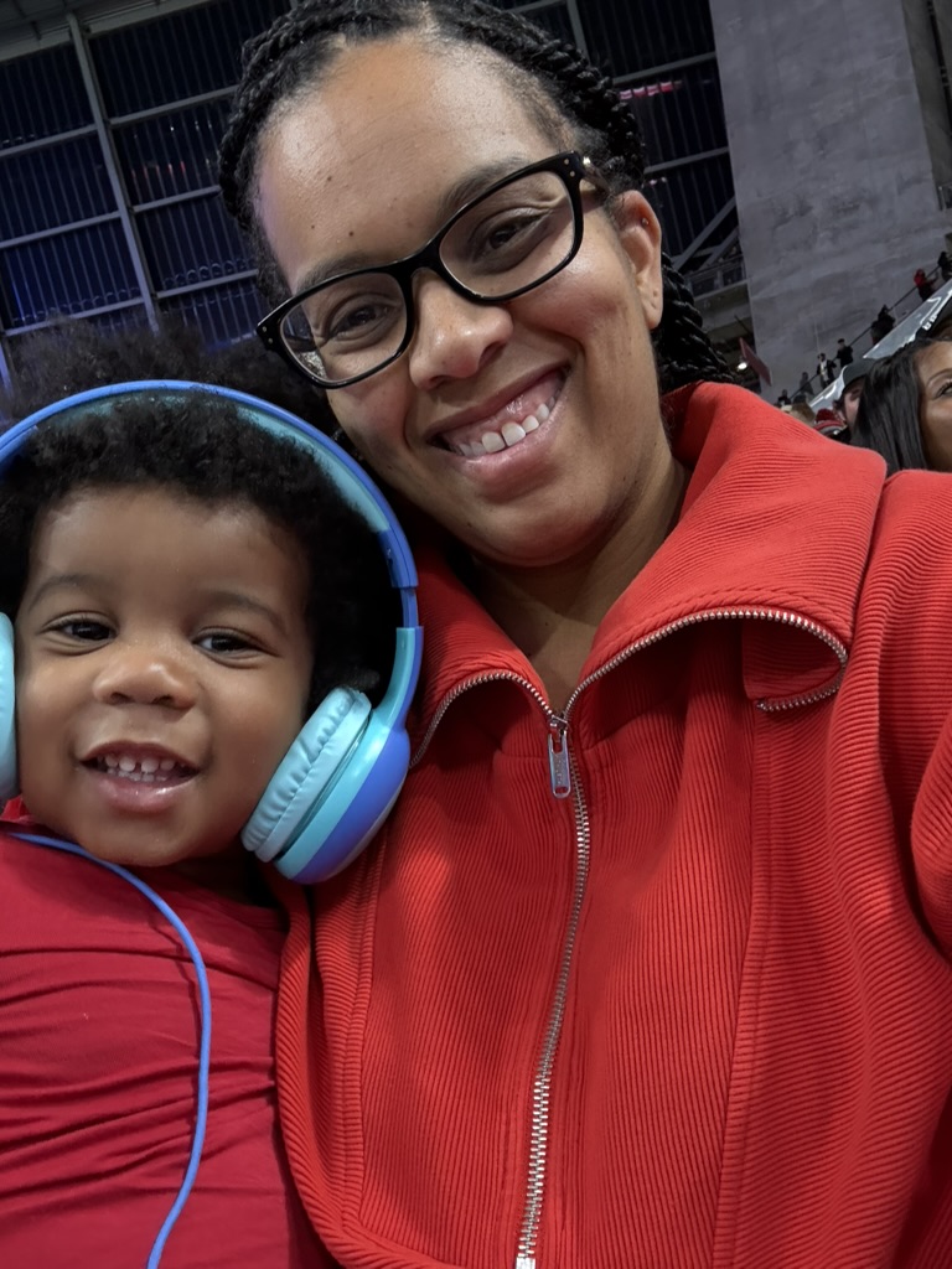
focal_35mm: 30
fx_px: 1100
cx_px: 476
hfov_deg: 46.8
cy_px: 634
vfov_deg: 60.0
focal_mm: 2.69
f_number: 1.9
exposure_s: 1/60
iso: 320
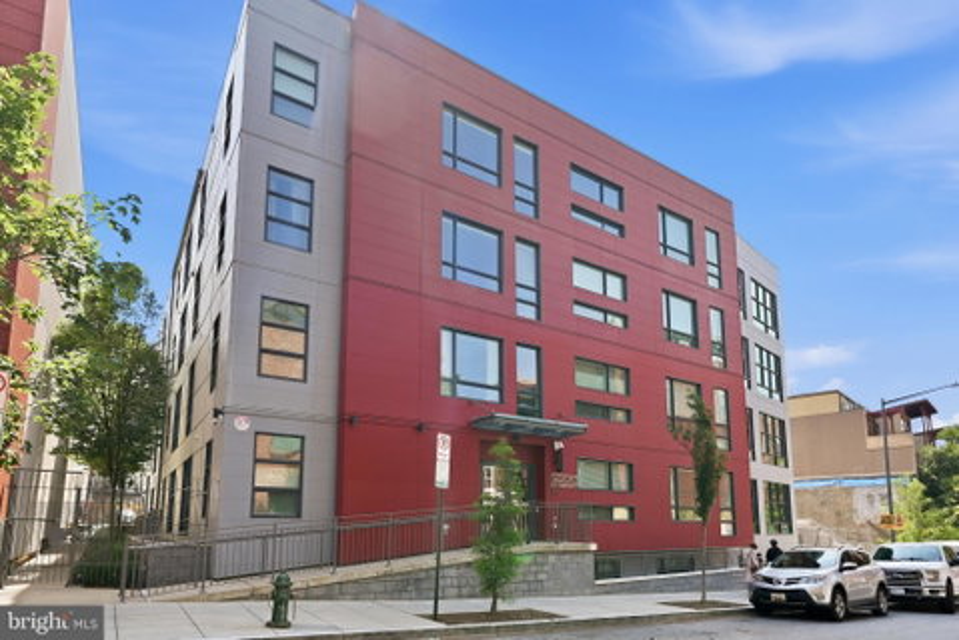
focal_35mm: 19
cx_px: 480
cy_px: 320
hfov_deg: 86.9
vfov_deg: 64.6
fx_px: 506
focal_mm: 19
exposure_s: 1/160
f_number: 6.3
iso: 80
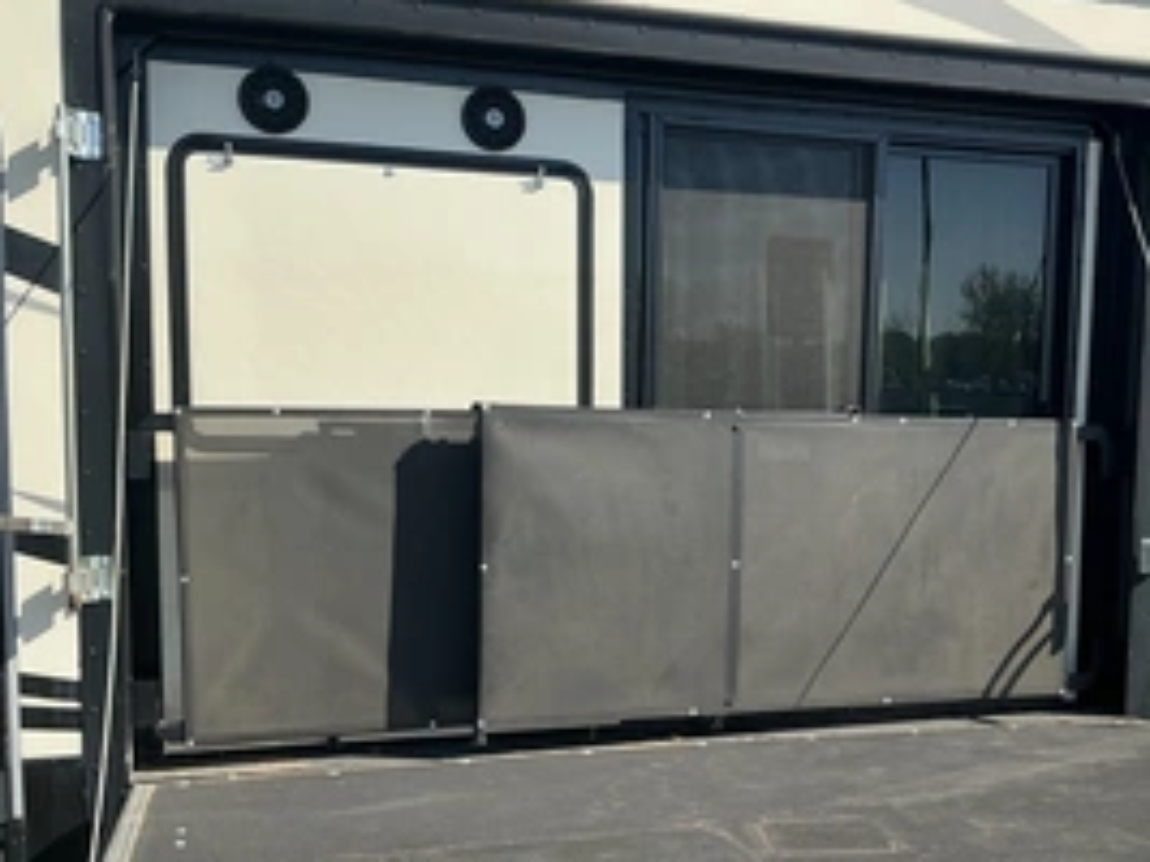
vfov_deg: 34.1
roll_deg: -1.2
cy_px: 560
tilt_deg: -5.3
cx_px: 741
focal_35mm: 42
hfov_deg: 44.3
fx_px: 1395
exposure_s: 1/1342
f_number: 1.8
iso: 25
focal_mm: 3
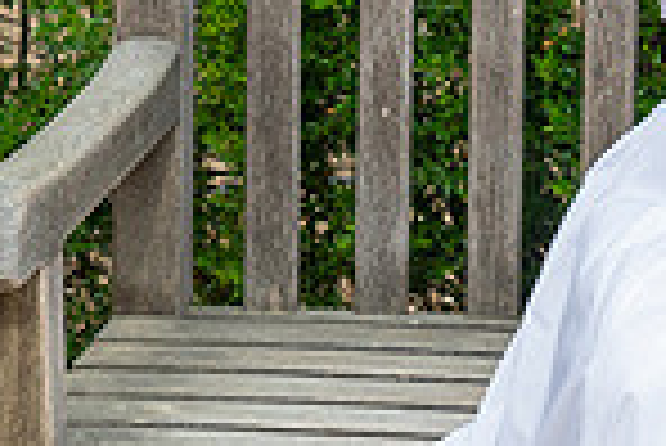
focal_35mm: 275
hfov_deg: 7.3
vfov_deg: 5.0
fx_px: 5092
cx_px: 1233
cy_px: -74
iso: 200
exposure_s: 1/200
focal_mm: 70
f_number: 5.6
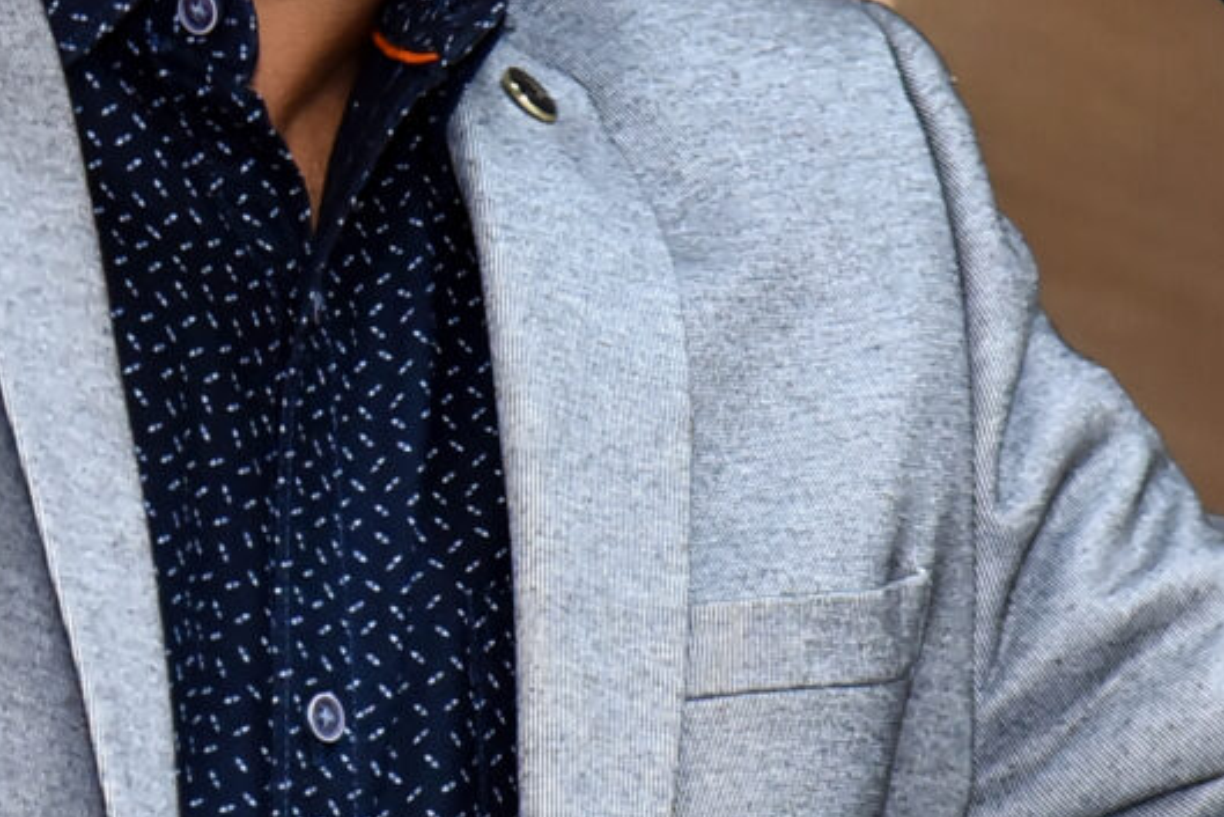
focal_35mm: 581
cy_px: 122
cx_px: -287
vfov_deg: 2.4
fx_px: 19758
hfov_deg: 3.5
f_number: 5.6
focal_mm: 120
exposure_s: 1/160
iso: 2000
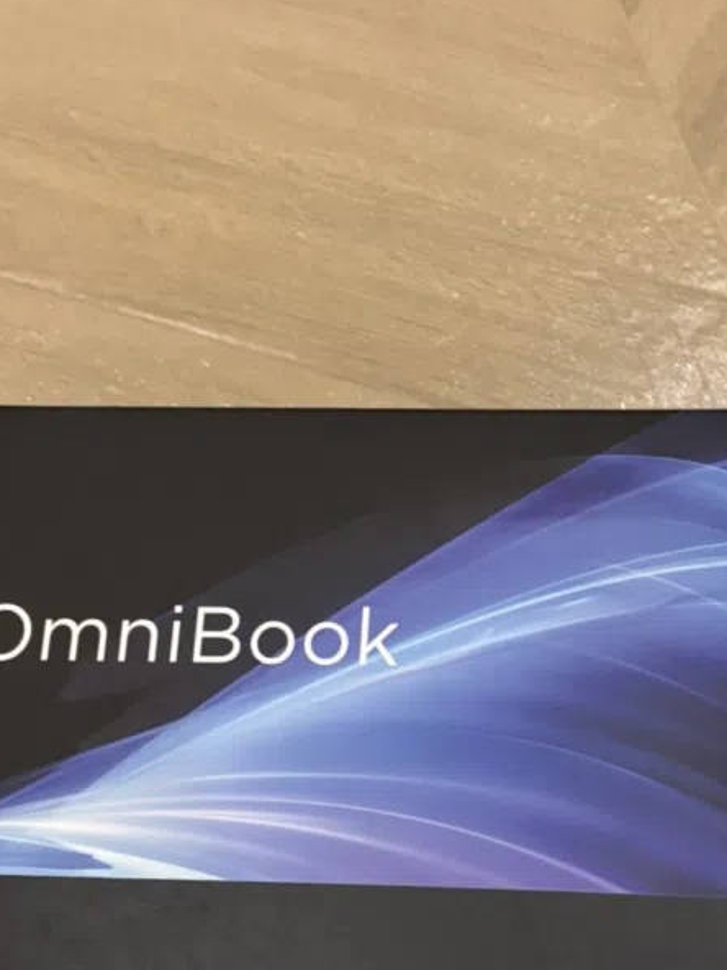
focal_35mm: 60
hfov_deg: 24.3
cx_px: 455
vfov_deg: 32.1
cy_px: 543
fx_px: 1680
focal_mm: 5.96
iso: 640
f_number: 1.6
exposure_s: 1/33
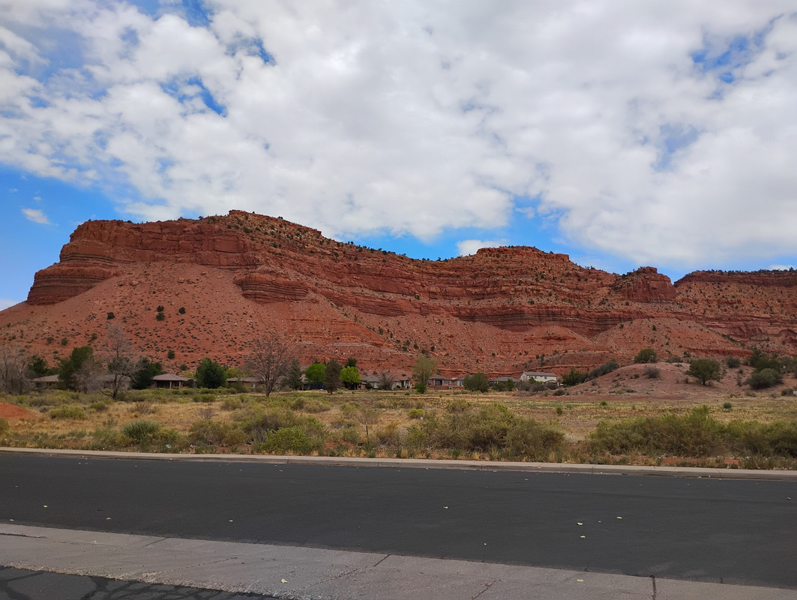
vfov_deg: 49.8
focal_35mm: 28
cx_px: 398
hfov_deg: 63.4
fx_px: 645
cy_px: 300
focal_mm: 4.26
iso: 100
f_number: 1.8
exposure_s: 1/952
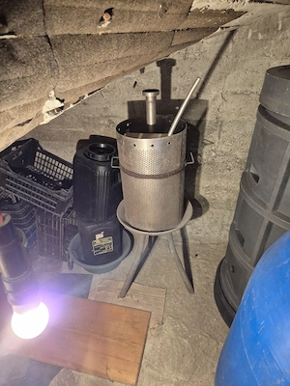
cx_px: 145
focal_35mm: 23
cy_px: 193
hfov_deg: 58.9
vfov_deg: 73.9
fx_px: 257
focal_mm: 5.4
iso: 640
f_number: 1.8
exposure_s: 1/100
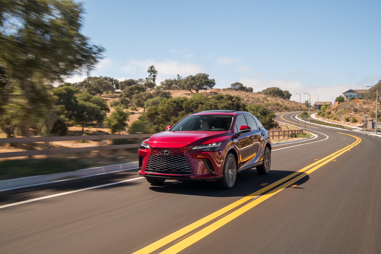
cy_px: 127
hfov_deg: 50.7
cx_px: 190
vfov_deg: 35.1
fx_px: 402
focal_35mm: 38
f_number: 13
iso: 125
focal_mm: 38
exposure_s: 1/25
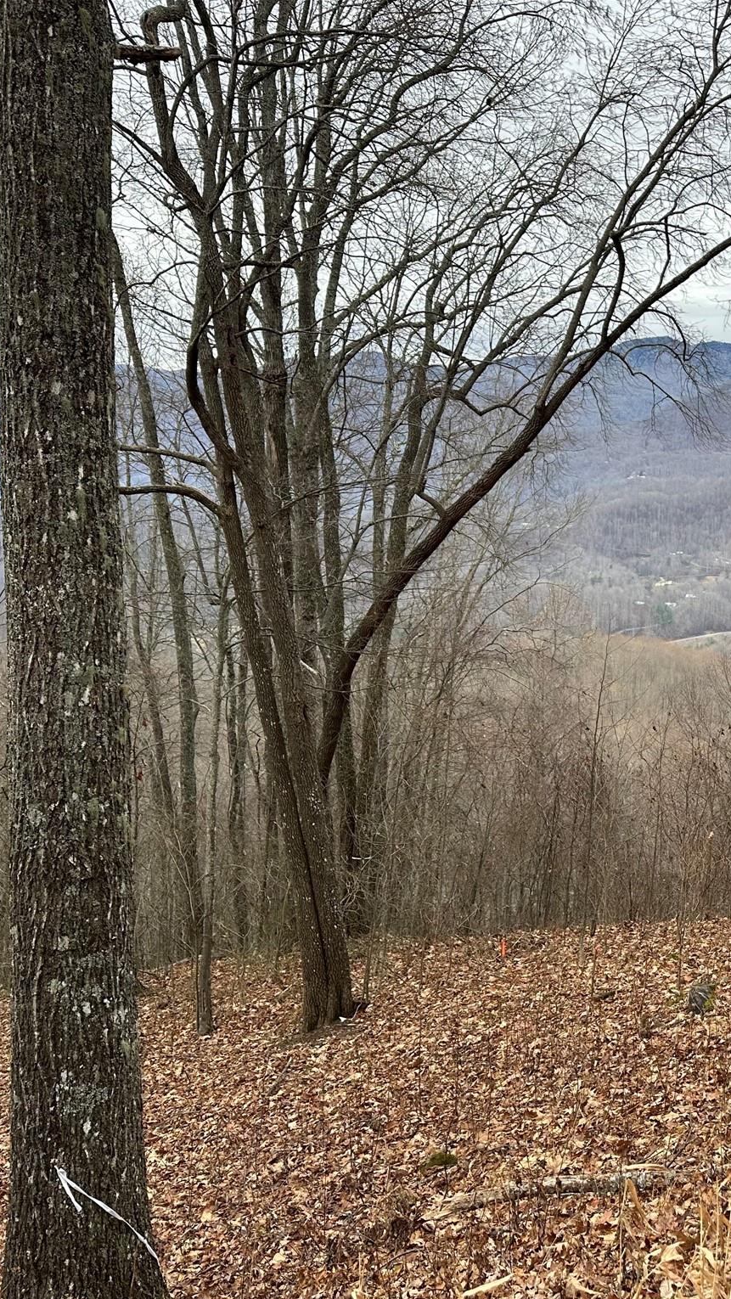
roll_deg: -2.6
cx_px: 713
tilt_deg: -9.3
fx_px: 1206
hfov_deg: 31.5
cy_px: 651
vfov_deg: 56.6
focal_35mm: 35
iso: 80
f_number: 1.78
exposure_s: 1/822
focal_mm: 6.86
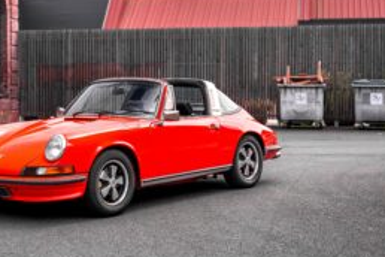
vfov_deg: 17.6
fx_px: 823
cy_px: 69
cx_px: 106
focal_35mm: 77
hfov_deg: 26.1
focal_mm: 50
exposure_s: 1/640
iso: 100
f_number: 3.2
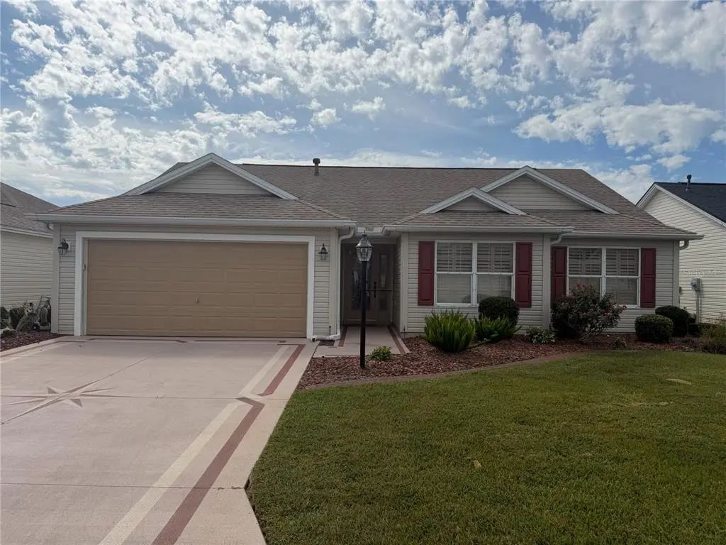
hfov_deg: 71.6
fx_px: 503
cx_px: 363
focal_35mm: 24
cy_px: 272
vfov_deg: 56.8
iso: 80
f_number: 1.78
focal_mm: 6.76
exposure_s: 1/9091
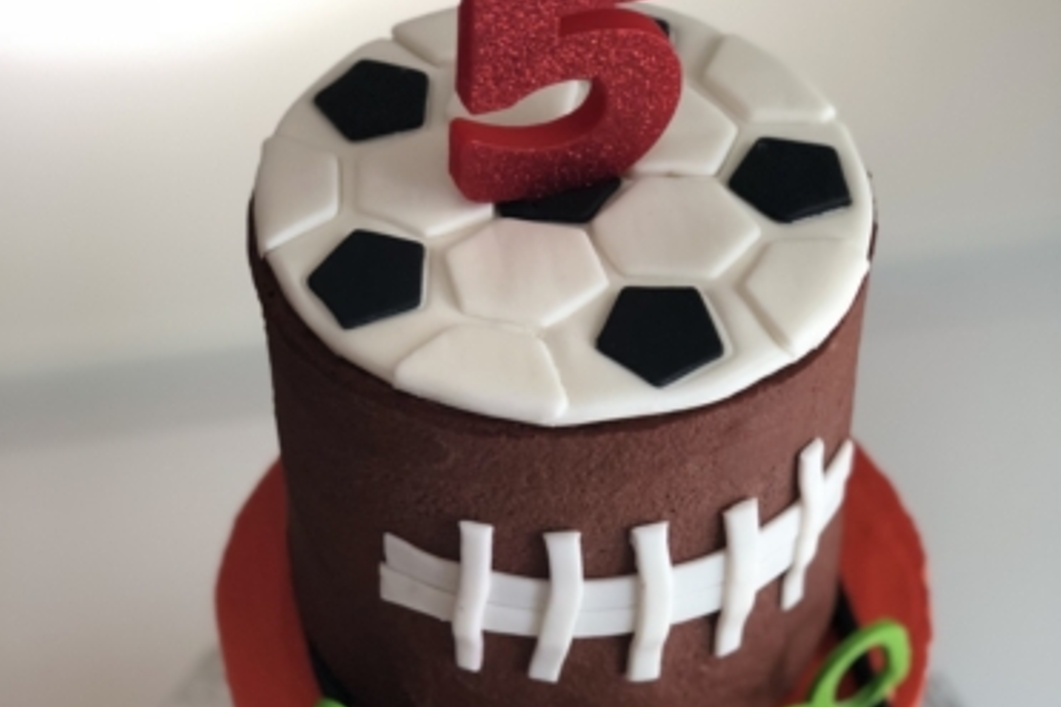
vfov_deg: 16.9
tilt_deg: -49.9
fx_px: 2357
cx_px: 530
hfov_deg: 25.4
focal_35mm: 80
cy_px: 567
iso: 100
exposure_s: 1/60
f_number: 2.8
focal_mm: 6.6
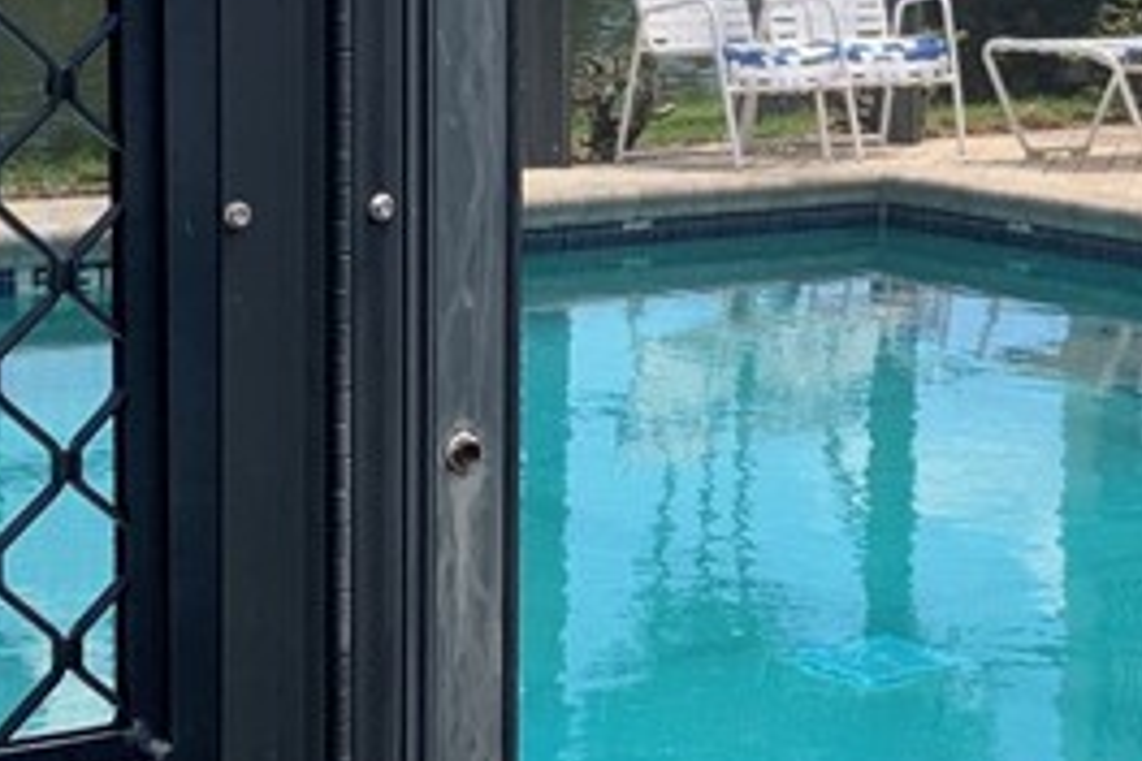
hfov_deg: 17.4
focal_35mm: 117
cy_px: 203
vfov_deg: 11.7
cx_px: 831
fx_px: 3711
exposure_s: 1/478
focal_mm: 3
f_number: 1.8
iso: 16
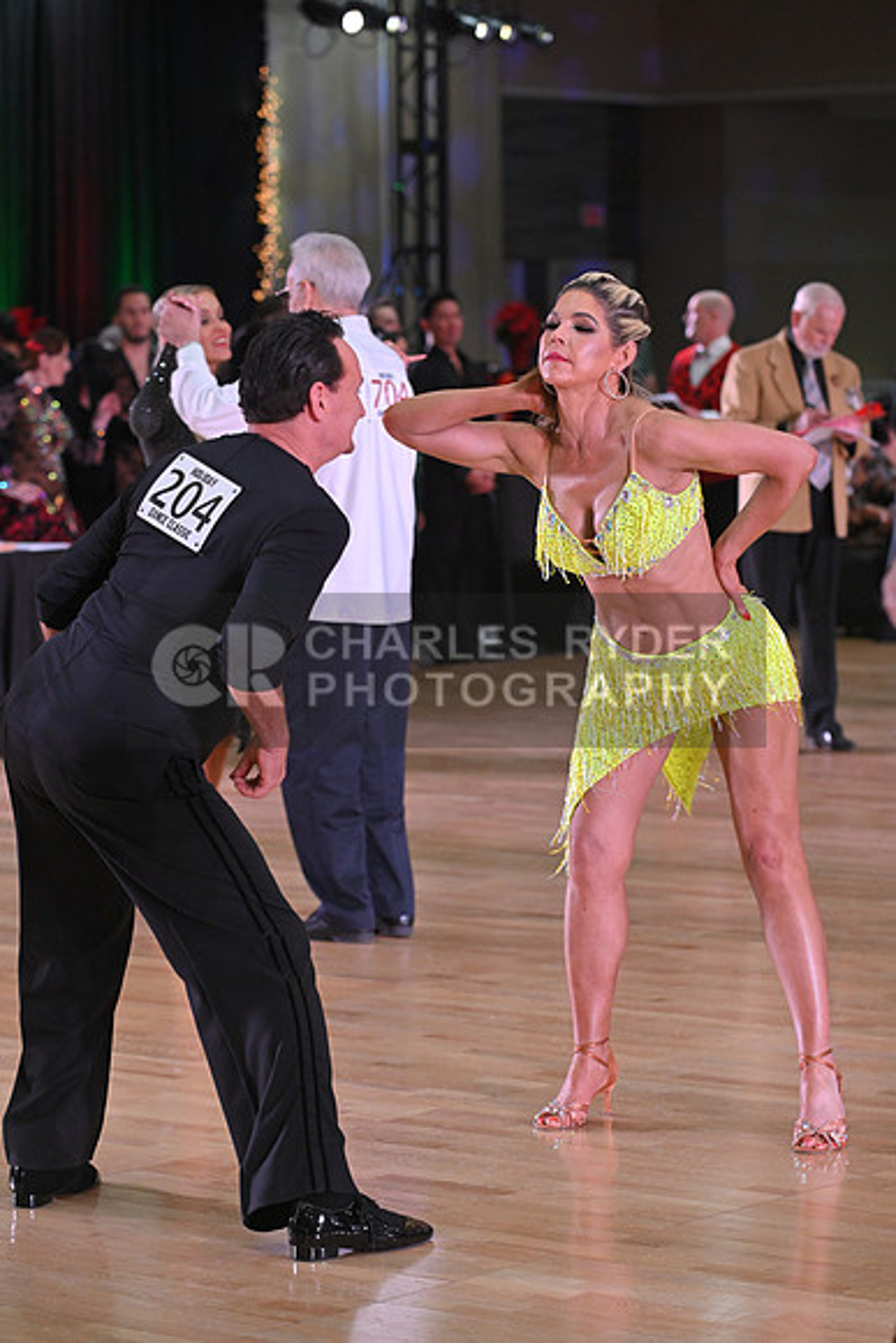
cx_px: 448
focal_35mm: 120
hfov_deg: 11.4
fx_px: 4477
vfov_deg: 17.1
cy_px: 672
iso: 2000
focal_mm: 120
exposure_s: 1/320
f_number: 5
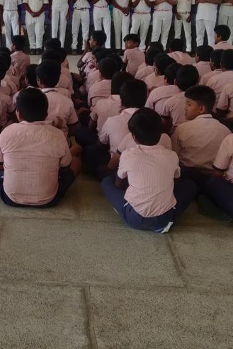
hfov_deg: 23.9
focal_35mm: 54
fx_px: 524
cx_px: -4
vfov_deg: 36.6
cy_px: 127
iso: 250
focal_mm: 4.25
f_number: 1.7
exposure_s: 1/50
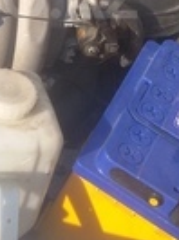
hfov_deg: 12.6
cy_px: -2
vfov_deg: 16.6
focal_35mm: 116
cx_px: -2
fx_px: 804
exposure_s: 1/413
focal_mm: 2.93
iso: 40
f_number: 2.4
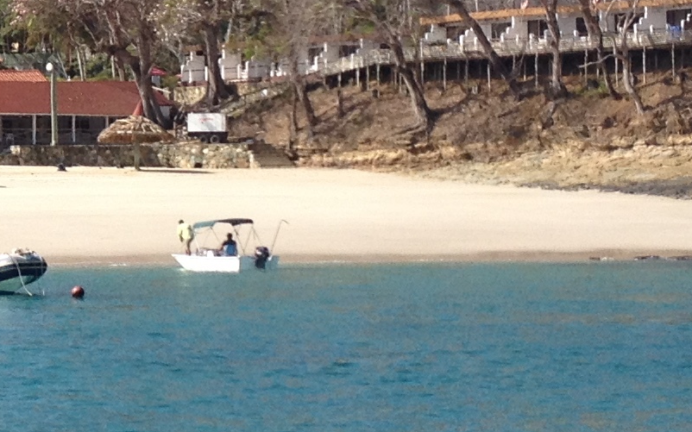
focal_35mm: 151
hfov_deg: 13.5
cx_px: -130
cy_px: 93
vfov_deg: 8.7
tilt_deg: -0.6
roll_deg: +1.2
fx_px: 2847
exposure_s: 1/1672
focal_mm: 4.28
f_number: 2.4
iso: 50
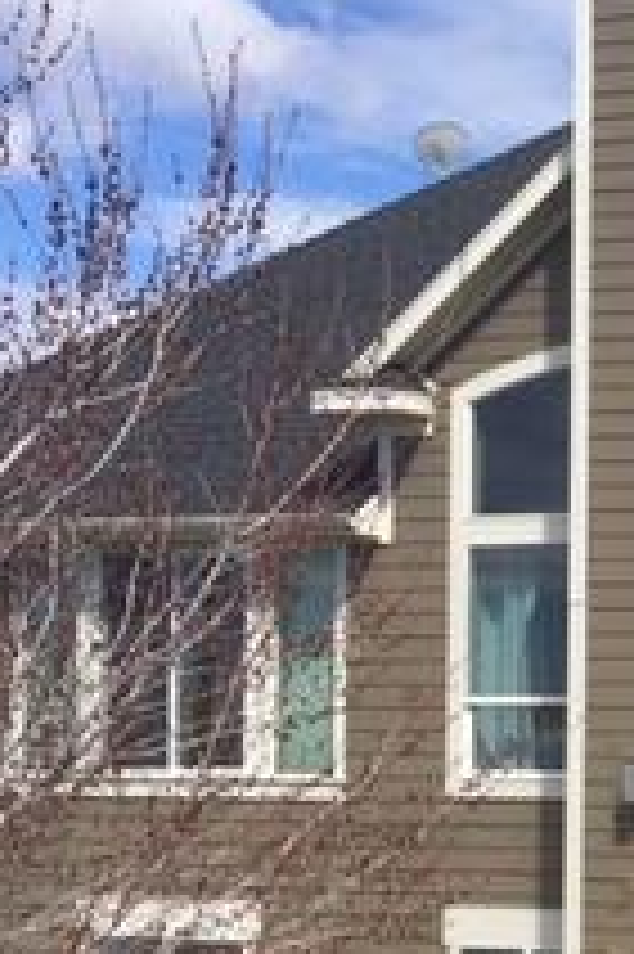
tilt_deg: -0.7
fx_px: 2408
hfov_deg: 13.2
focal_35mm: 91
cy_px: 693
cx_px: 1210
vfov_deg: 22.2
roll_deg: -0.6
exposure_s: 1/1832
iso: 25
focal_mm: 4.15
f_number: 2.2
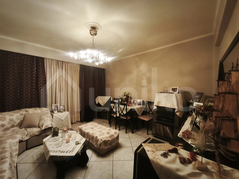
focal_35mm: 15
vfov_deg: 81.7
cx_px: 120
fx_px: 104
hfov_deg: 98.2
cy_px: 90
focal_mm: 1.91
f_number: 2.2
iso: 250
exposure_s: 1/33.3
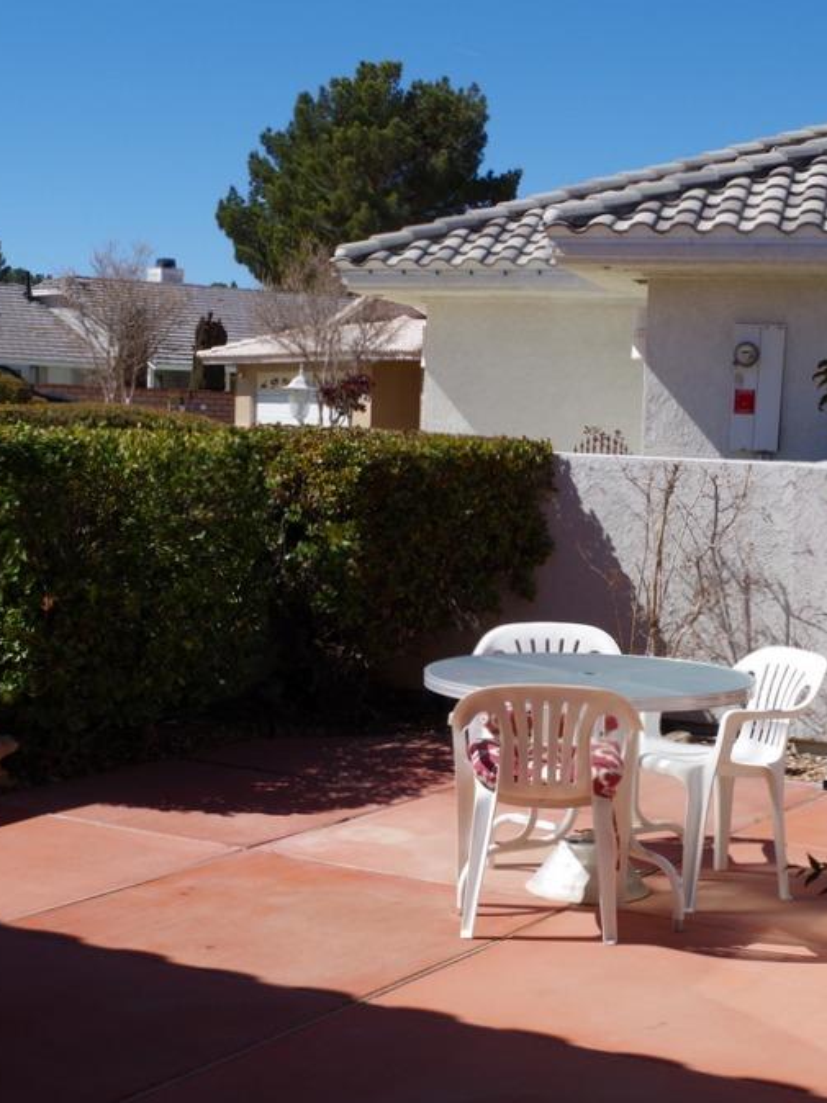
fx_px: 1817
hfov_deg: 25.6
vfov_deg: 33.8
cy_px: 549
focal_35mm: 57
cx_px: 473
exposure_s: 1/125
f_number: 11
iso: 100
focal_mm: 26.25
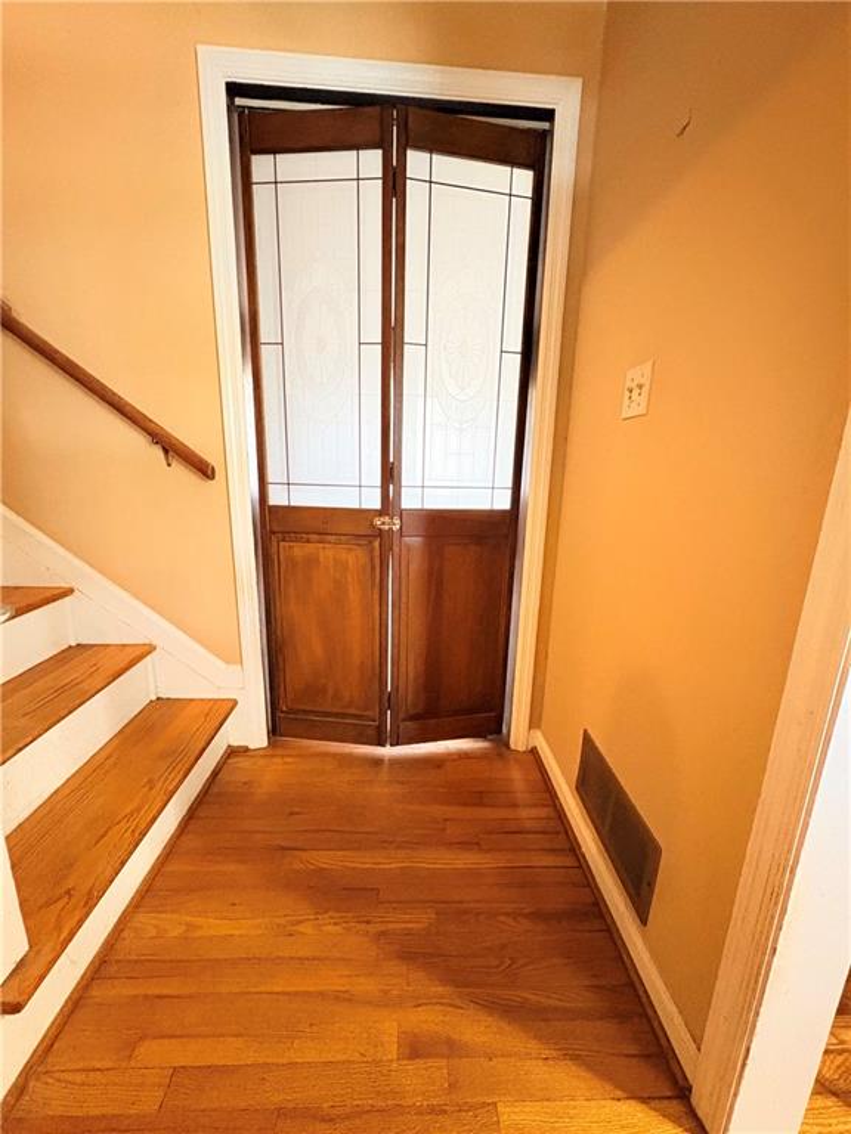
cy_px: 567
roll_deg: -1.1
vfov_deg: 102.1
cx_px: 426
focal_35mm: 14
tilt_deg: -12.3
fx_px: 459
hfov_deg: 85.7
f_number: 2.2
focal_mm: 2.22
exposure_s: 1/60
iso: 800
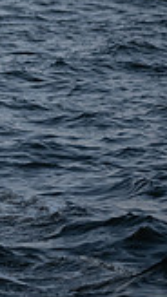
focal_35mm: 555
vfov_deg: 3.9
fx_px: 4378
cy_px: -24
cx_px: -303
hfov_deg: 2.2
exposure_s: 1/1600
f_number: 5
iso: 400
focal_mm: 150
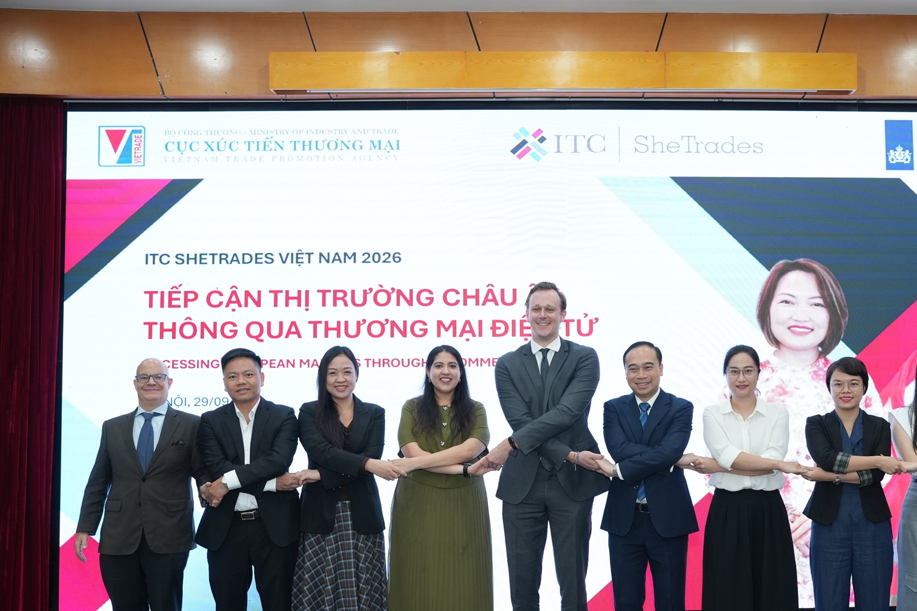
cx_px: 573
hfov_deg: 48.3
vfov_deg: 33.4
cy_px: 375
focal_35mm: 40
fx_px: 1012
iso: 1000
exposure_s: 1/125
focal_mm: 31.6
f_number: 4
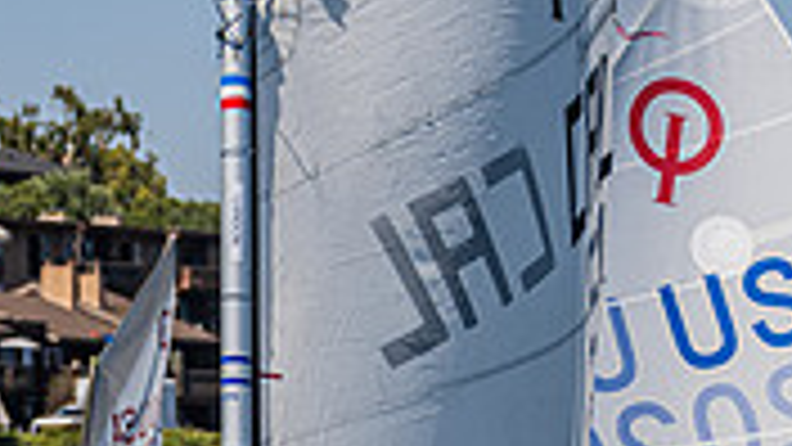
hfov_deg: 9.2
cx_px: 230
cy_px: 750
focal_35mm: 234
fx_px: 4914
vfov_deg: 5.1
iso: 250
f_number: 6
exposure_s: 1/1250
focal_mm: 66
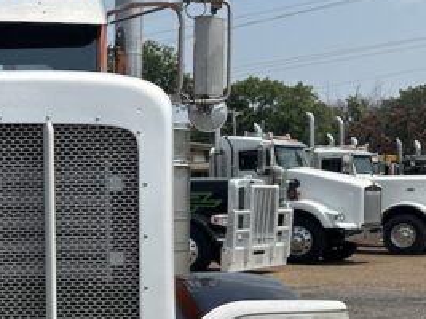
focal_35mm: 69
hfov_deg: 26.2
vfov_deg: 21.0
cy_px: 258
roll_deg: +0.3
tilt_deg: -1.0
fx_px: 849
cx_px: -34
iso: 80
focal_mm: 6.86
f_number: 1.78
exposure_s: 1/6623
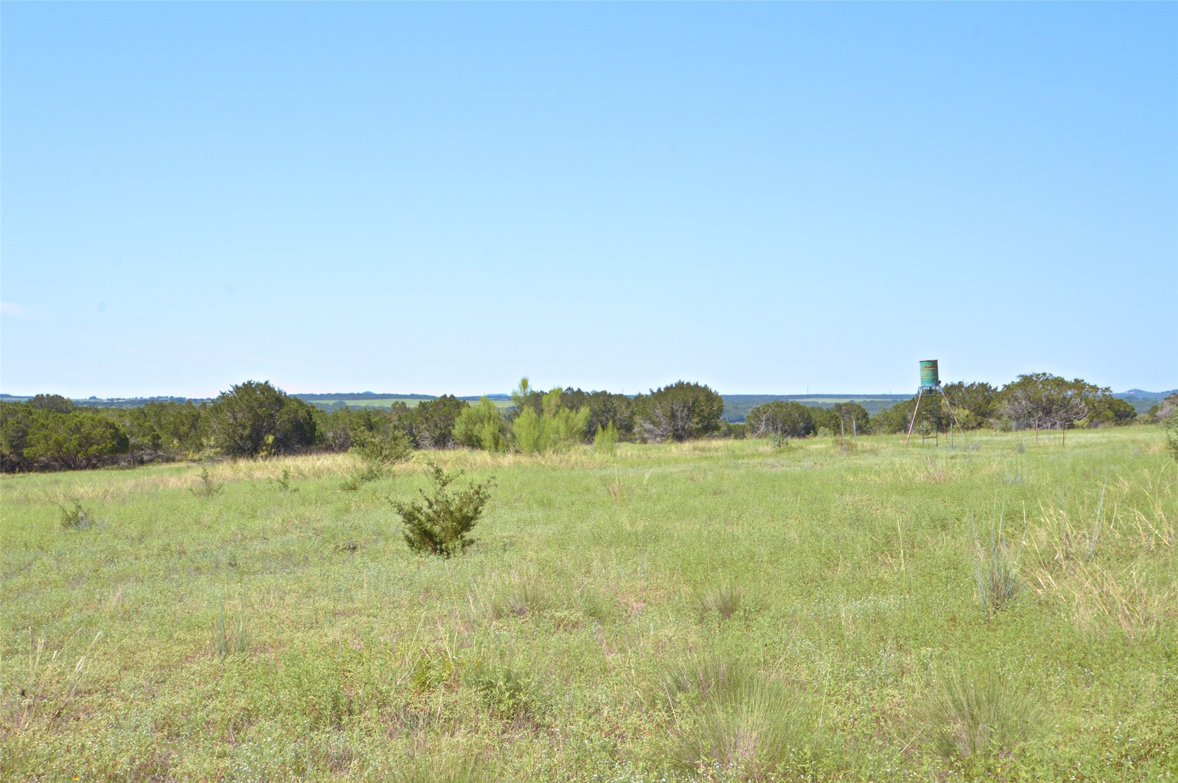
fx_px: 1177
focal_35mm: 36
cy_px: 392
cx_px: 589
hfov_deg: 53.2
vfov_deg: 36.8
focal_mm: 24
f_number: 14
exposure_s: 1/50
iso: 200
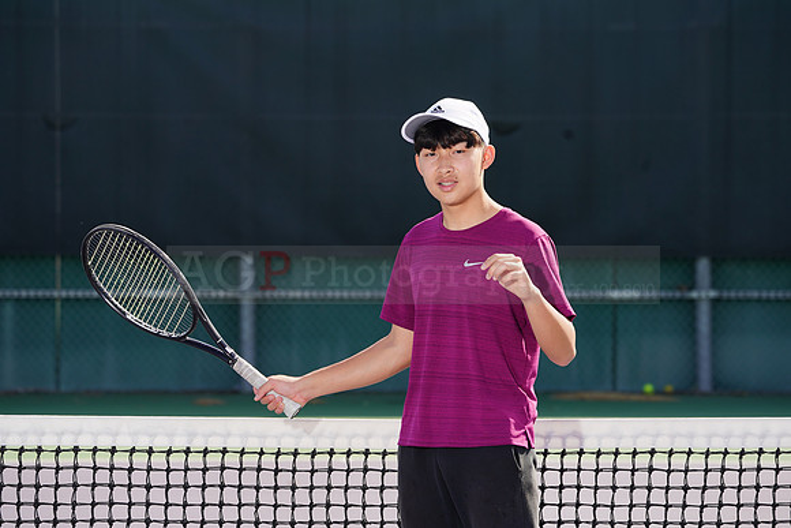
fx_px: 4395
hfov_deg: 10.3
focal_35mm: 200
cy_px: 264
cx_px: 396
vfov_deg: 6.9
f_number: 8
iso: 100
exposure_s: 1/250
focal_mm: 200
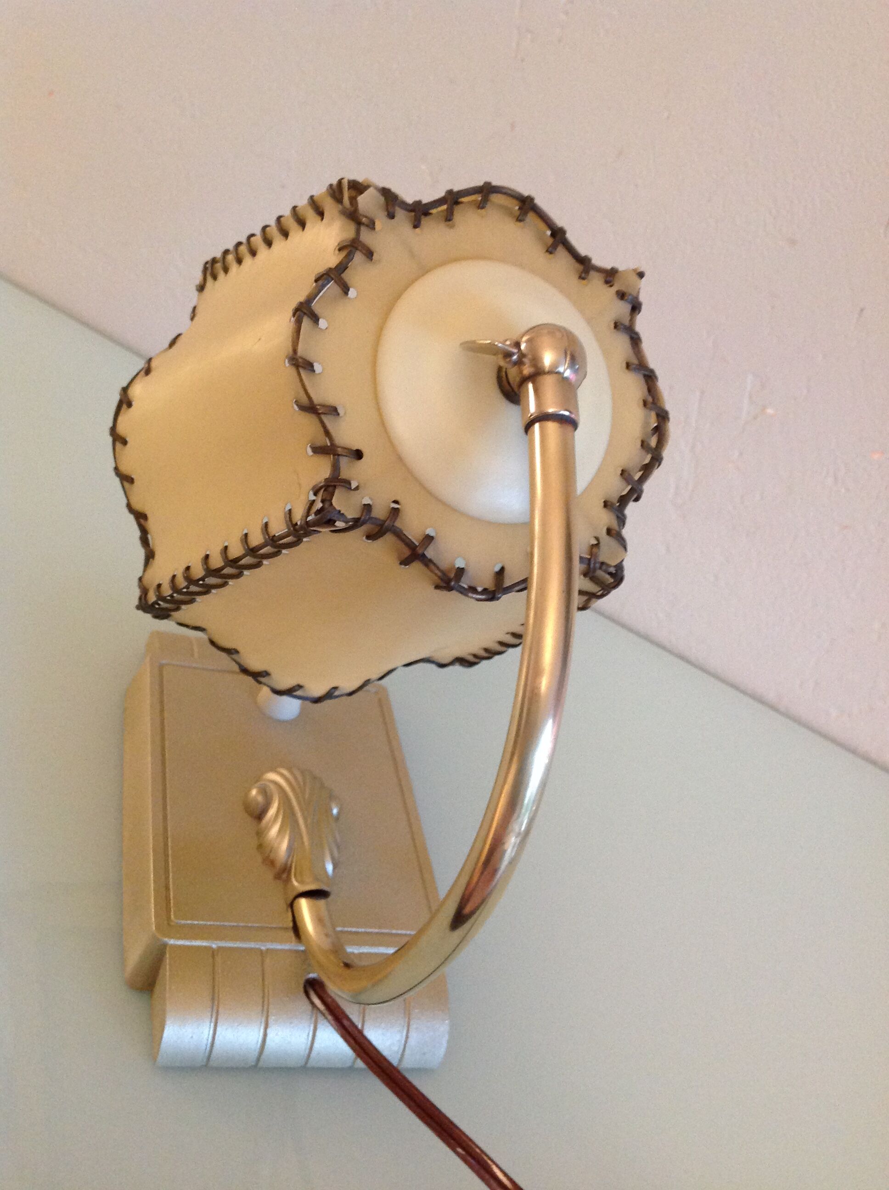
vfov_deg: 52.7
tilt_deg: -31.5
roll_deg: -24.5
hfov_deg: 40.6
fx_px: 1202
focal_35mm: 35
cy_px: 595
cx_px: 444
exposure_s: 1/17
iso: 250
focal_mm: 4.28
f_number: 2.4
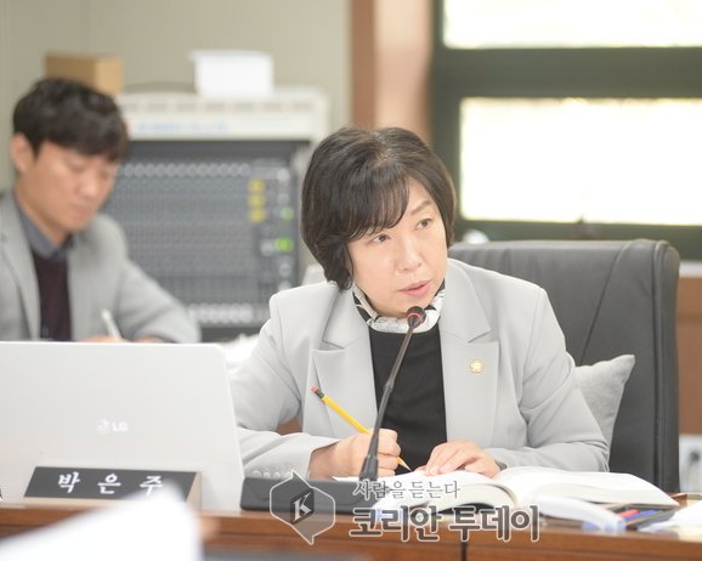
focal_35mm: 193
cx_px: 404
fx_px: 4009
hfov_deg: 10.0
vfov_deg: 8.0
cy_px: 280
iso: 2000
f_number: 3.5
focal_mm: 170
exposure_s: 1/250
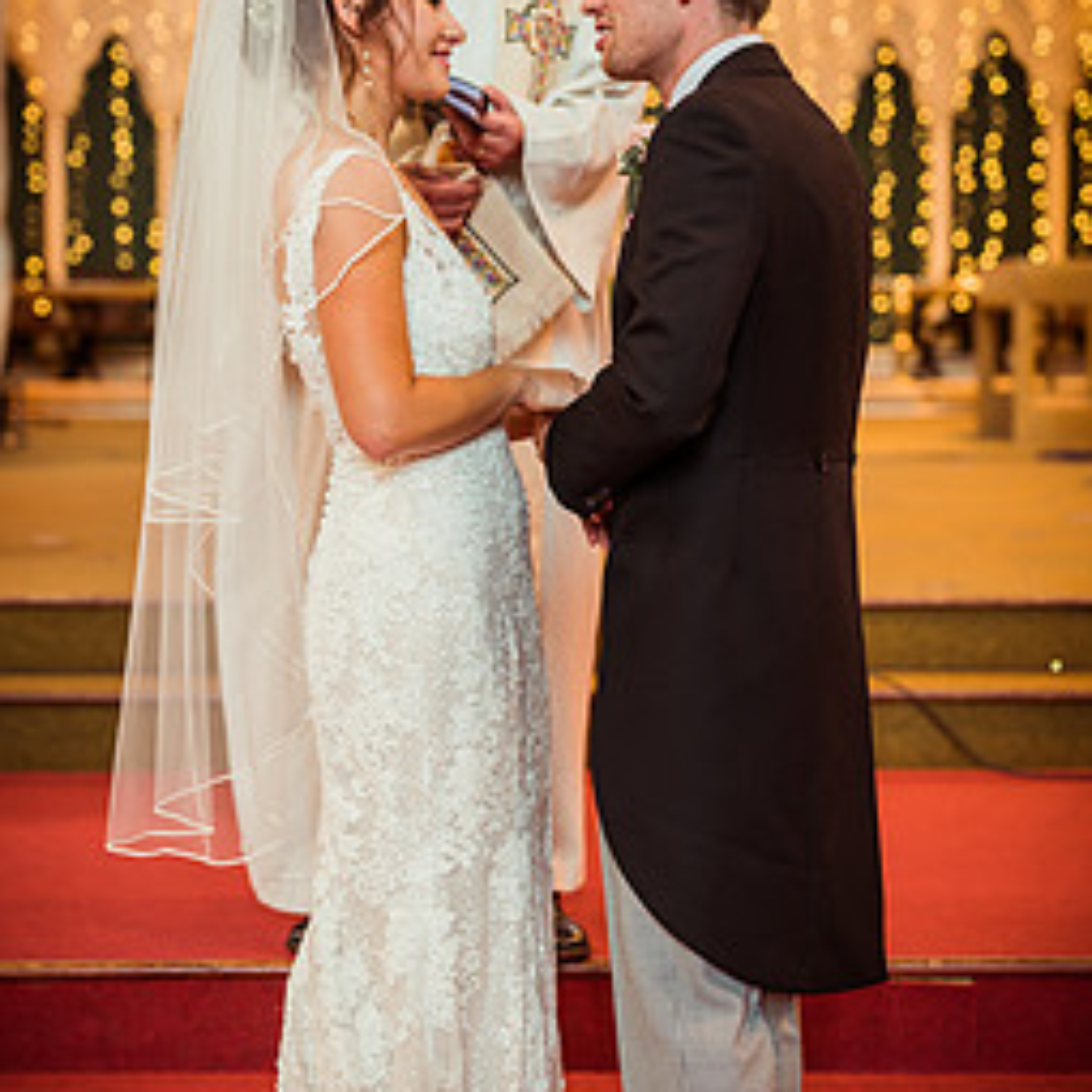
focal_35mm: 75
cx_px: 520
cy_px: 458
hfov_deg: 23.1
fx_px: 2677
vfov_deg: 23.0
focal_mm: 50
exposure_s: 1/160
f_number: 2.2
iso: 560
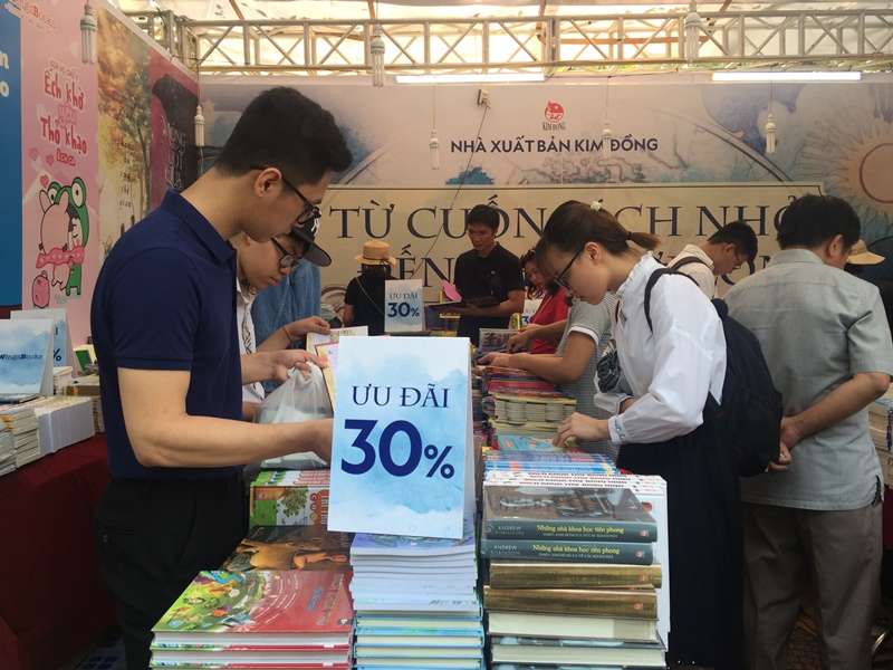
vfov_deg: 48.2
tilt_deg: -1.7
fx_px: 748
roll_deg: -1.1
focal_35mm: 29
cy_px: 335
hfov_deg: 61.7
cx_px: 446
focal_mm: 4.15
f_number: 2.2
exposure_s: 1/133
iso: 32
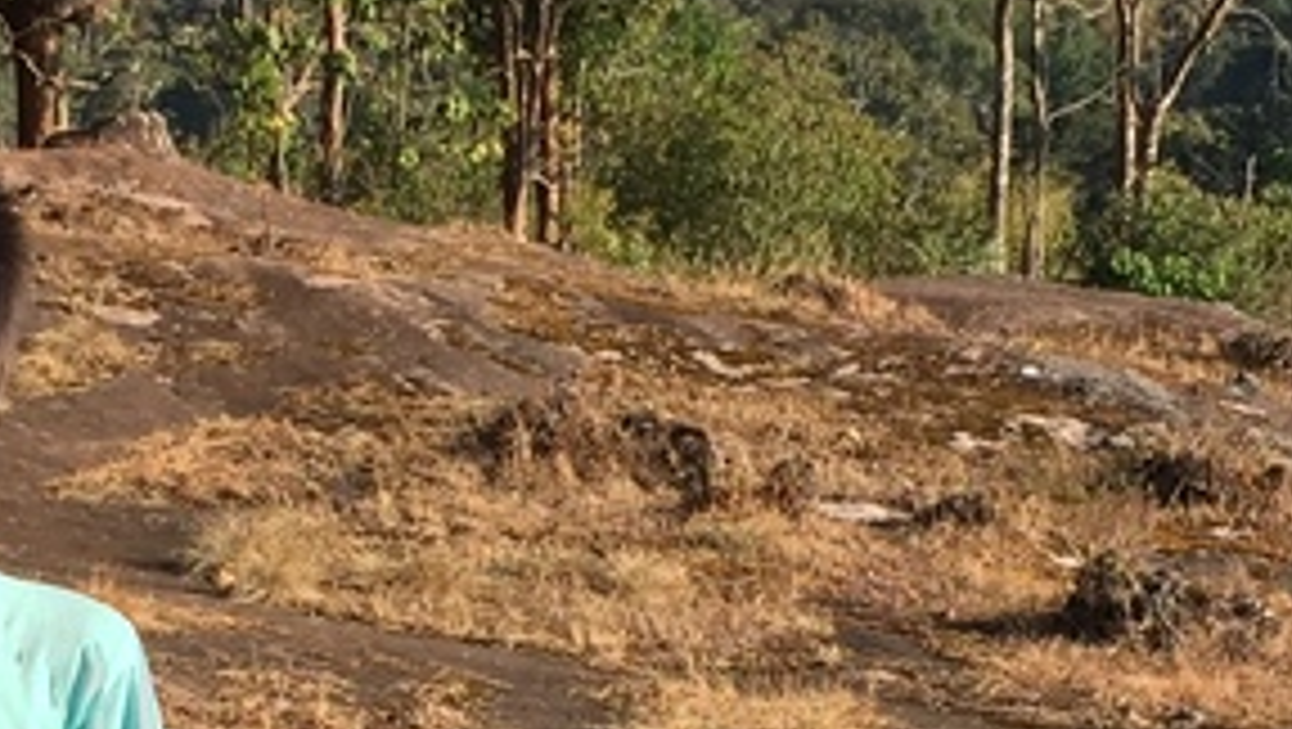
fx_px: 4526
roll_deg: +0.3
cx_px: 419
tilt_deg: -6.3
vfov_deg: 9.1
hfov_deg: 16.2
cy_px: 954
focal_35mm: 132
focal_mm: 4.15
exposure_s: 1/942
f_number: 2.2
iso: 32
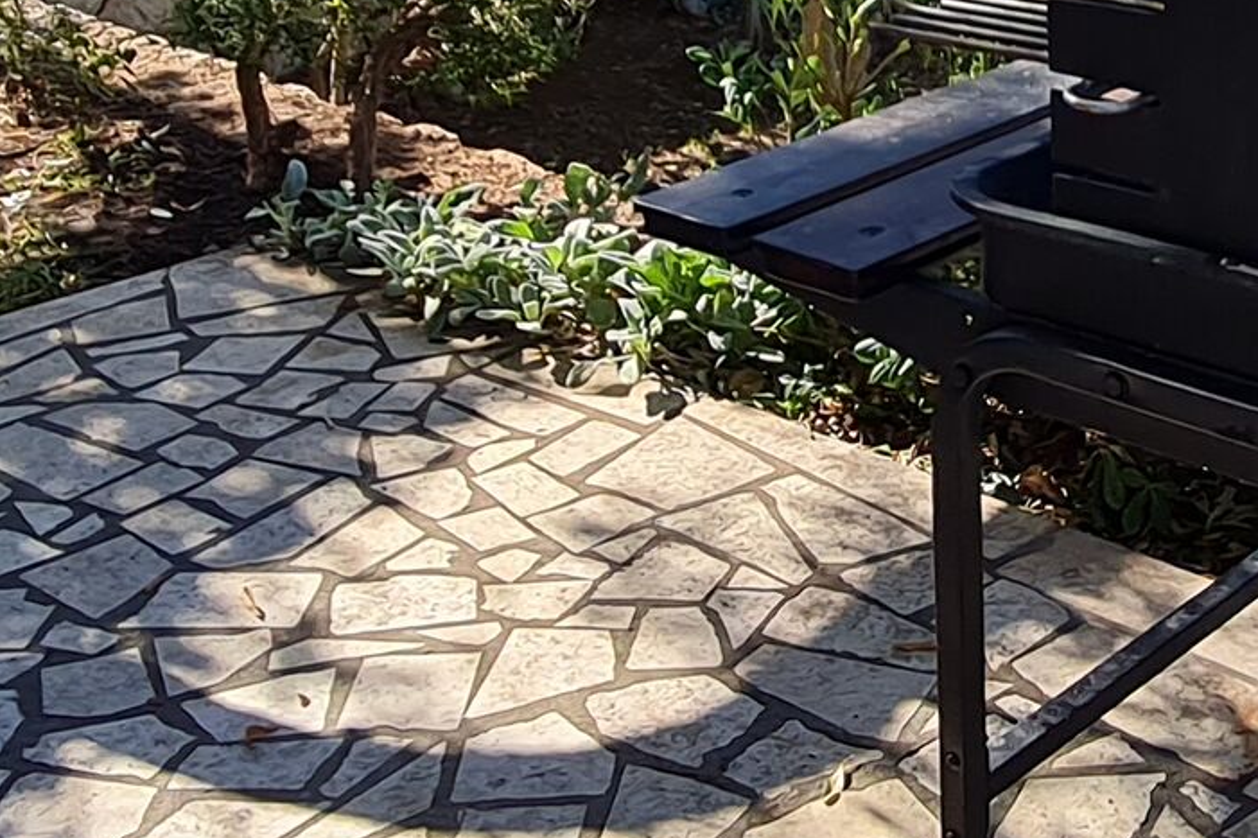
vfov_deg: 24.9
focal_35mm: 54
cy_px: 278
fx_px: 1886
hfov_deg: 35.8
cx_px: 987
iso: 50
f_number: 2.2
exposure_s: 1/740
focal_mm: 1.74
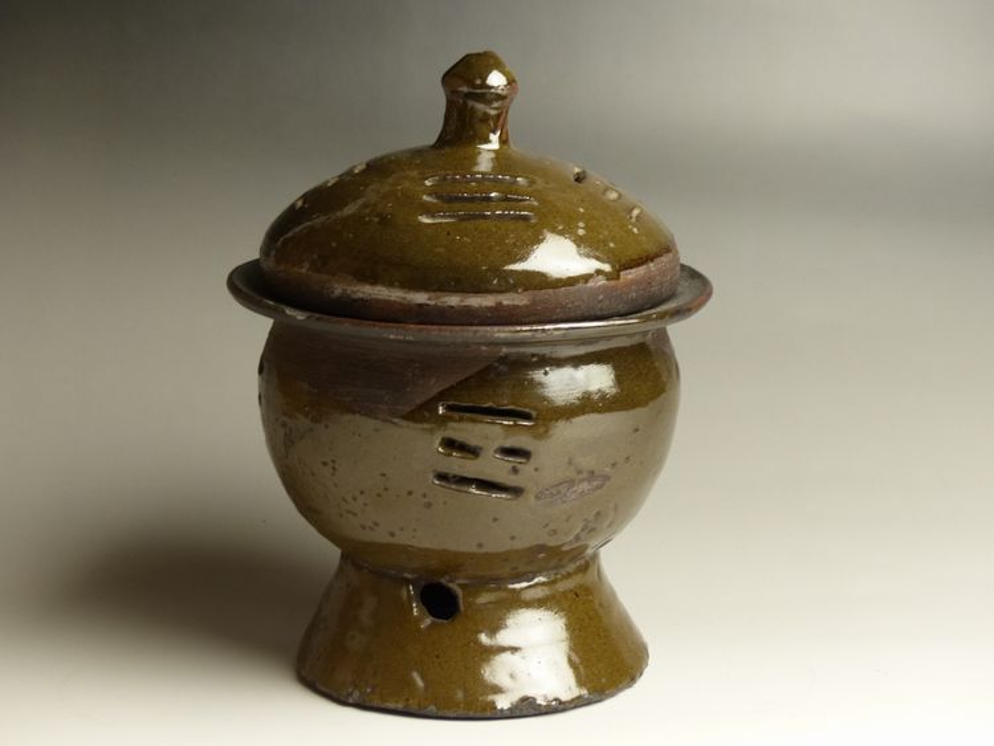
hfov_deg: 27.0
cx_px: 497
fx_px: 2068
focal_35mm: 72
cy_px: 373
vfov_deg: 20.5
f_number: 2.8
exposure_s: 1/25
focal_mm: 13
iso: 200
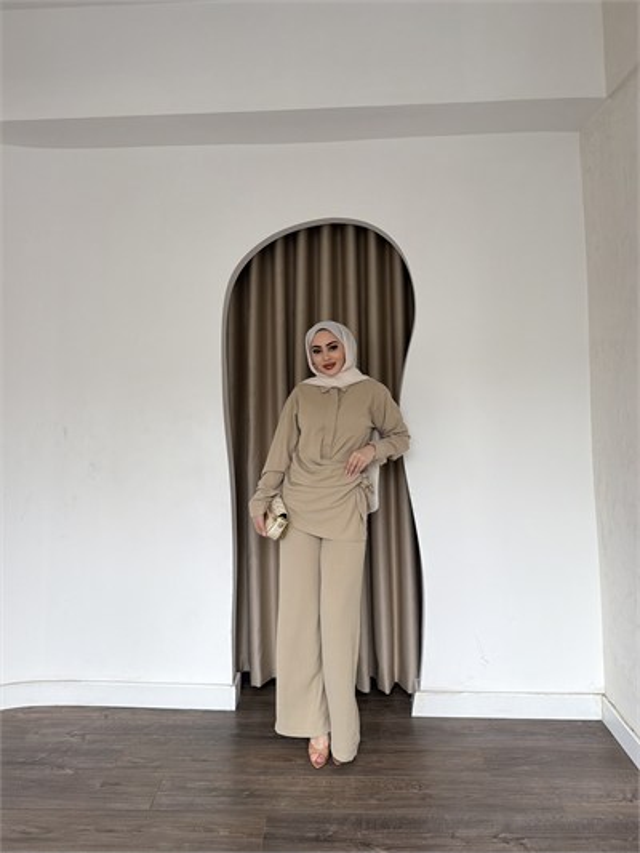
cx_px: 320
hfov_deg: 56.8
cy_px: 426
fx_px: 591
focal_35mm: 24
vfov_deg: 71.6
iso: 320
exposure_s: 1/218
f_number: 1.78
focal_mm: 6.76
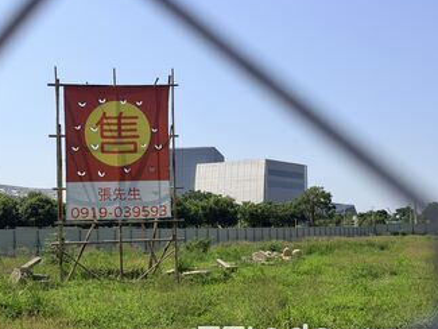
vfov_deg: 24.8
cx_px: 174
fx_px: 747
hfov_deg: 32.6
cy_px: 163
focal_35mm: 59
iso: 64
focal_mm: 6.76
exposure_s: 1/8772
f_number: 1.78
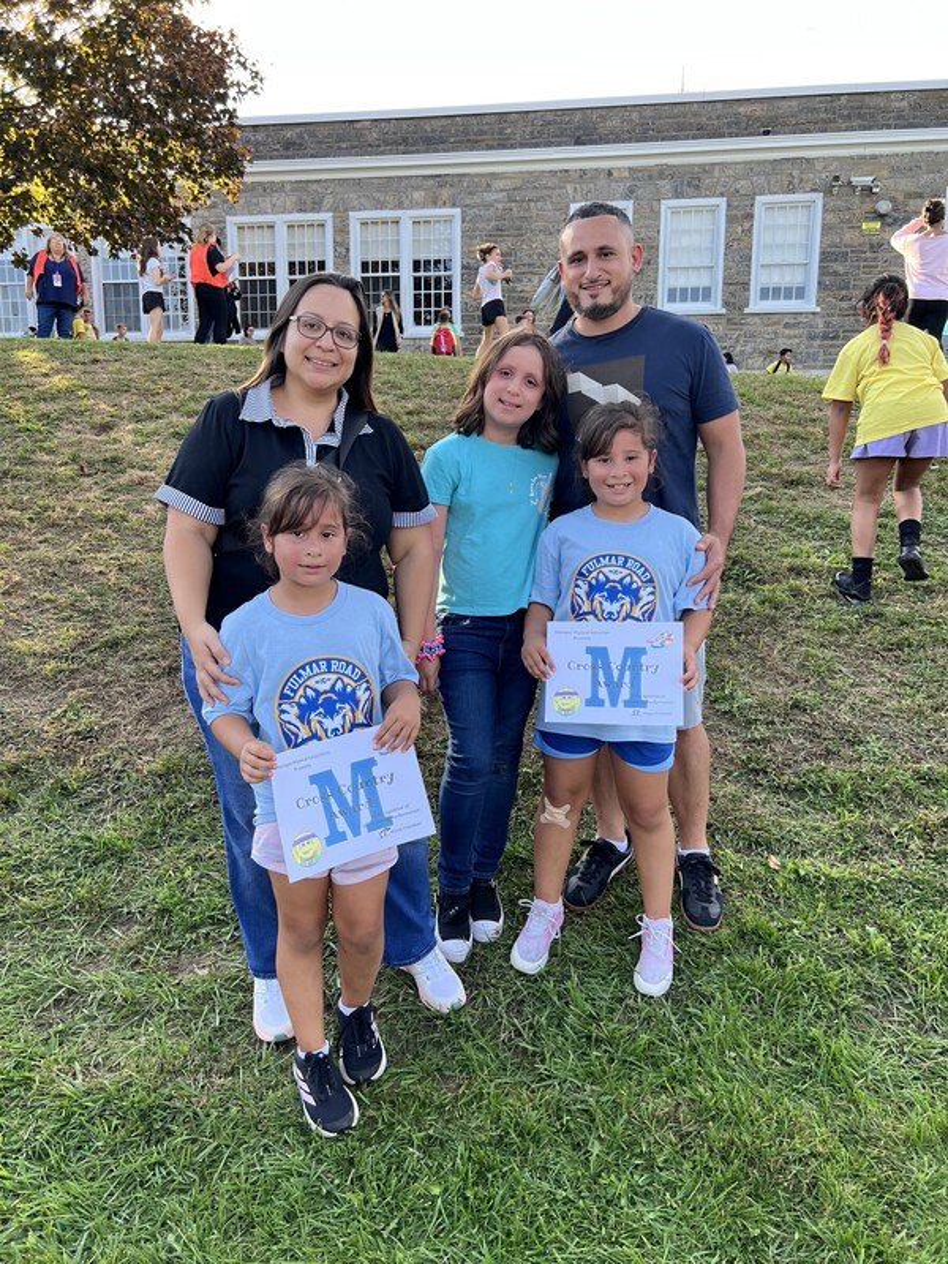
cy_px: 632
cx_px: 474
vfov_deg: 67.3
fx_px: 949
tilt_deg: -8.1
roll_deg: -0.4
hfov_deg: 53.1
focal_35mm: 26
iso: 50
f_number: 1.5
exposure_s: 1/521
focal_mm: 5.7
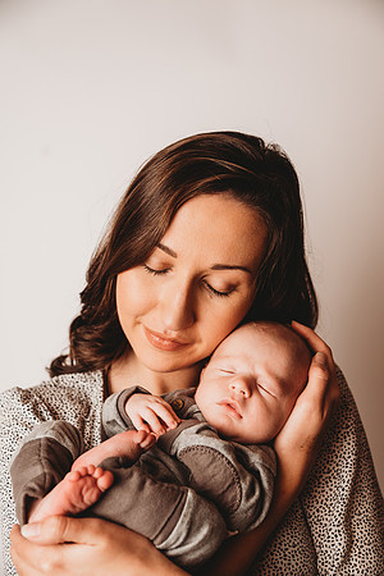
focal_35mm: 50
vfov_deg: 39.6
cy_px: 288
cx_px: 192
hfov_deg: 27.0
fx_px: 800
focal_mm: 50
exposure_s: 1/160
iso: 100
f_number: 4
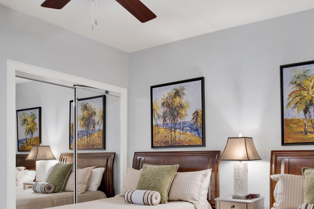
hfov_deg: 58.9
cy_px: 152
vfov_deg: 42.5
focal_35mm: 30
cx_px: 232
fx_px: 262
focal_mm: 18
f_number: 11
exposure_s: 1/13
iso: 200
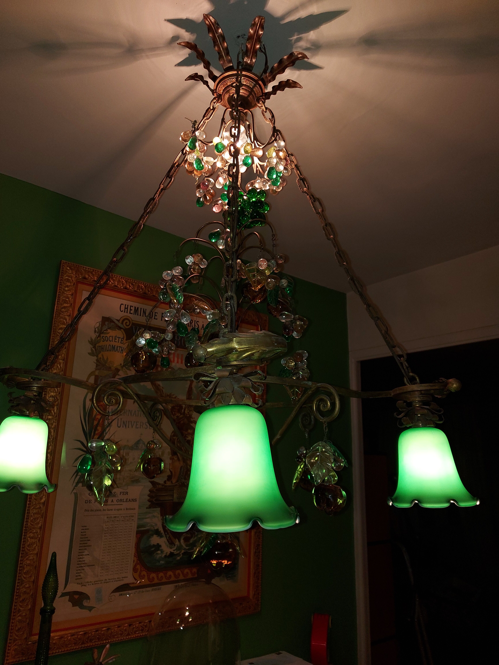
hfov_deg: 56.8
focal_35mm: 24
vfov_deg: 71.6
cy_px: 332
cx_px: 250
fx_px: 461
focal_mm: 5.23
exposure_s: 1/50
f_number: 1.8
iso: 80
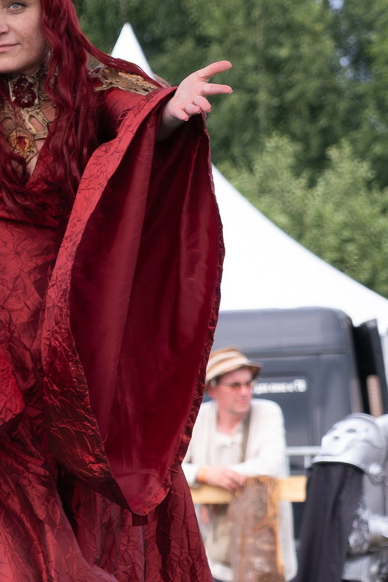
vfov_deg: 6.8
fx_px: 4929
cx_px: 41
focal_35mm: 305
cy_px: 235
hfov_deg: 4.5
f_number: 3.6
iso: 320
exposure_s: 1/800
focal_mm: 55
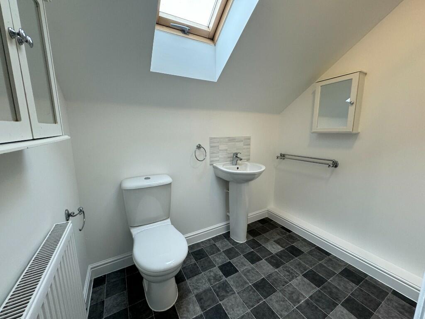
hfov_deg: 102.1
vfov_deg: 85.7
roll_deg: -0.1
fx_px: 172
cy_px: 160
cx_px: 212
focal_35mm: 14
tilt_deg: -10.4
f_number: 2.2
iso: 160
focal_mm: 2.22
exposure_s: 1/100
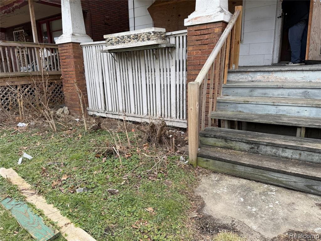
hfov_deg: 71.6
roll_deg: +1.4
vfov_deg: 56.8
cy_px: 120
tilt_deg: -12.6
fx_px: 223
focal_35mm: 24
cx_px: 160
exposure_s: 1/920
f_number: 1.78
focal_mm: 6.76
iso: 80
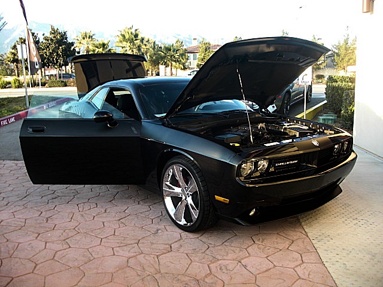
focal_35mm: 36
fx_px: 398
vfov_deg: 39.7
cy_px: 144
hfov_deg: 51.4
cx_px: 192
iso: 50
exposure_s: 1/60
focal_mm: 6.3
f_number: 2.8
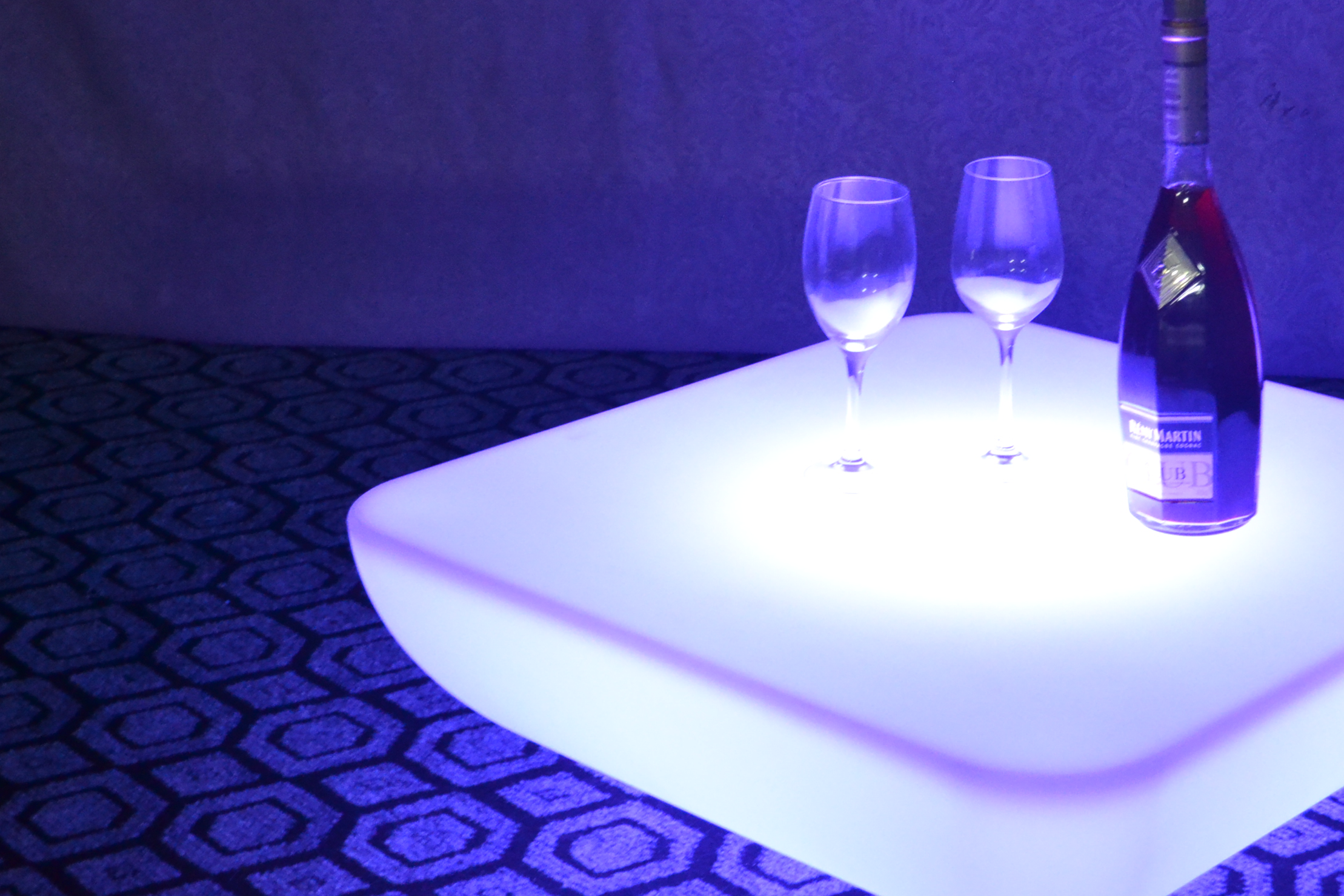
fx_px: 2530
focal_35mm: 68
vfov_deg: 20.1
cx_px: 926
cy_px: 411
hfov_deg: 29.5
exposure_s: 1/15
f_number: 4.5
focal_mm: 29
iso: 2500
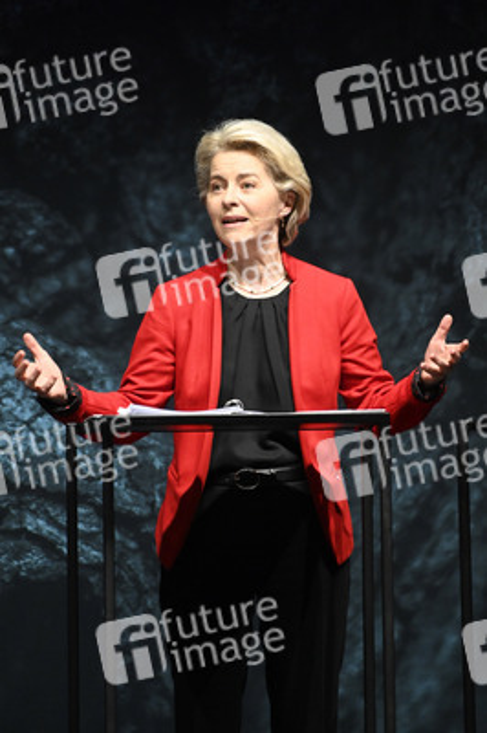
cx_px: 244
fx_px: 10163
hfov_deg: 2.7
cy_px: 366
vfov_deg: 4.1
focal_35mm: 500
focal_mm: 500
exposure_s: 1/250
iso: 8000
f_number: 5.6
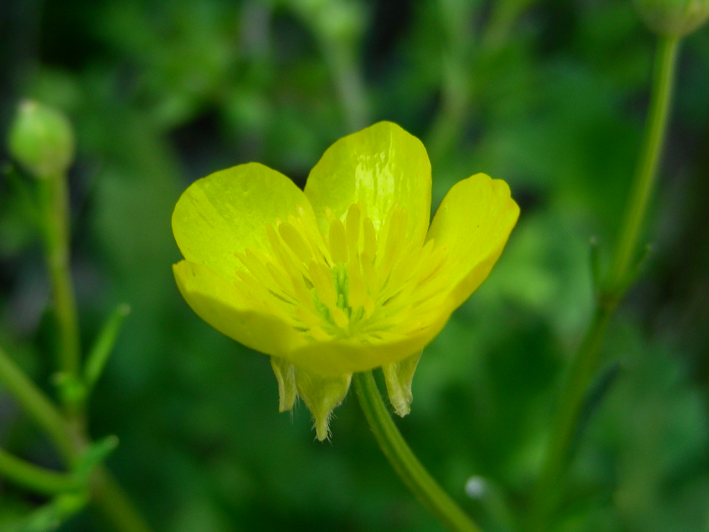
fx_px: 1434
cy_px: 266
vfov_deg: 21.0
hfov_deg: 27.8
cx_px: 354
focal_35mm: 70
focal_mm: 11.7
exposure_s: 1/111
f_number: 3.5
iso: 50
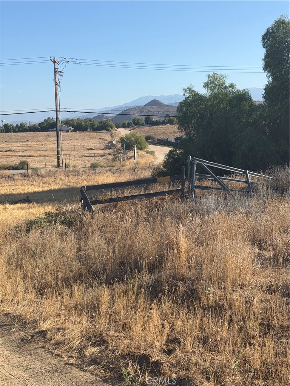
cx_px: 145
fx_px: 536
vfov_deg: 39.7
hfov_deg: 30.3
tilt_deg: -7.2
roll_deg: +2.2
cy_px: 193
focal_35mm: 48
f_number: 1.78
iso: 64
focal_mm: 6.76
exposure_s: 1/4098
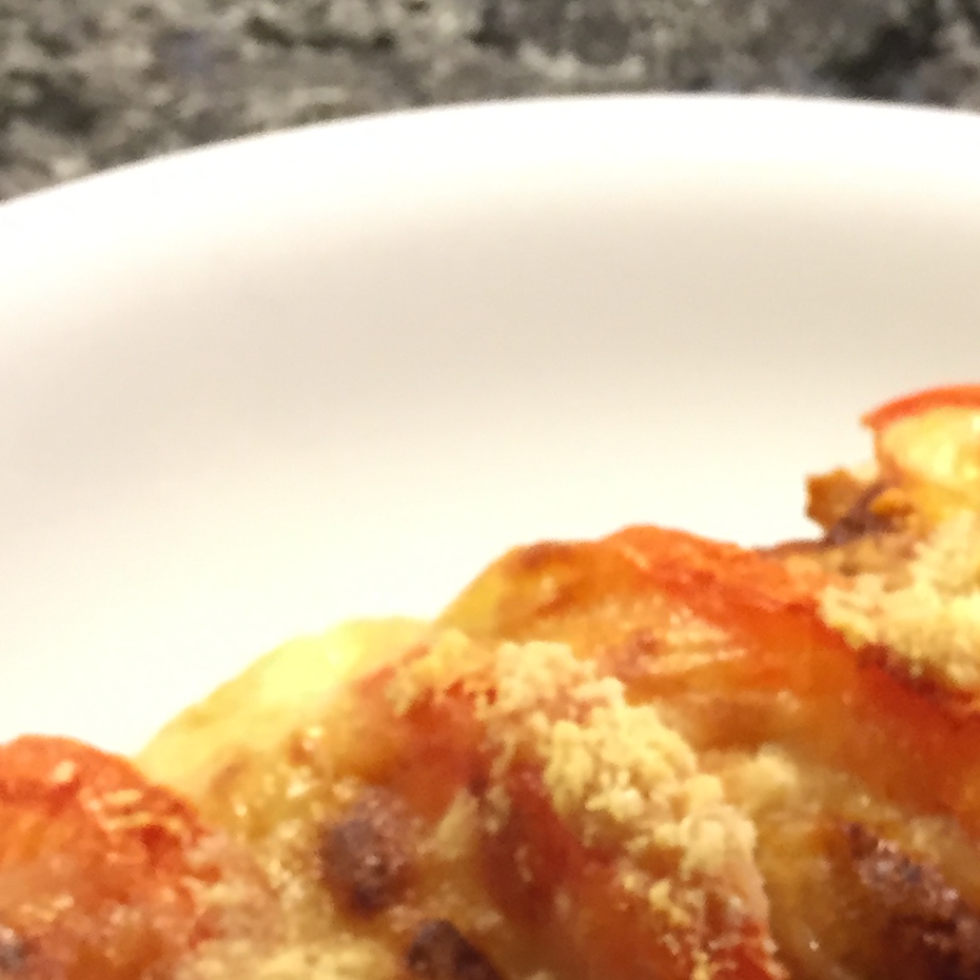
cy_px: 1507
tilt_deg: -57.4
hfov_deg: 19.0
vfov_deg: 17.2
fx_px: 2883
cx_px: 870
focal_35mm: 90
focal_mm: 4.15
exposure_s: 1/33
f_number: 2.2
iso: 160
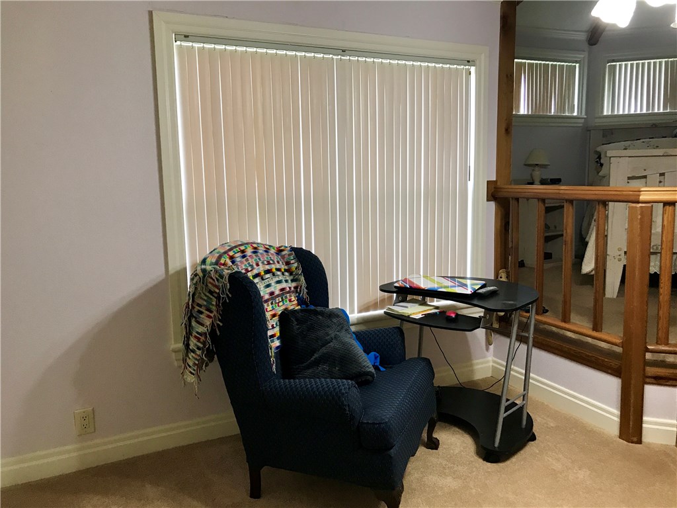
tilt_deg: -7.9
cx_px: 338
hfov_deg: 63.4
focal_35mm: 28
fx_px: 548
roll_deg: +1.5
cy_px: 254
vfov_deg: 49.7
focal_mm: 3.99
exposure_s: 1/30
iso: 40
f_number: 1.8
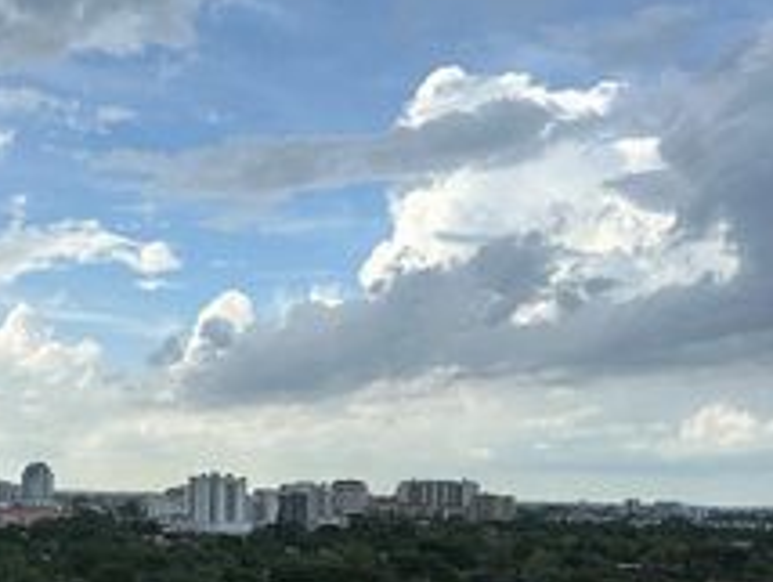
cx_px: 61
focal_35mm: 56
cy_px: 490
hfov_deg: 32.4
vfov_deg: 25.6
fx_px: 1252
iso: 80
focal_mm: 6.86
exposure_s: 1/3472
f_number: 1.78
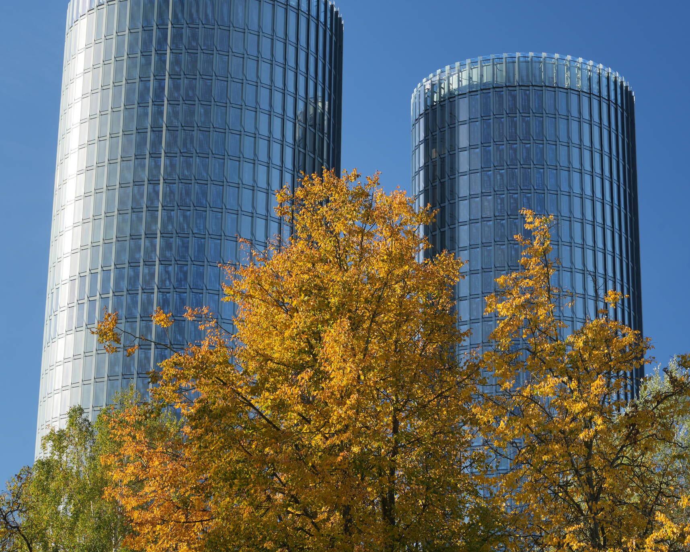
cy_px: 221
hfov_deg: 19.6
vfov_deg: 15.7
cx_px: 367
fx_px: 2001
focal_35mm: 98
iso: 100
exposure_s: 1/40
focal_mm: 70
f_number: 11
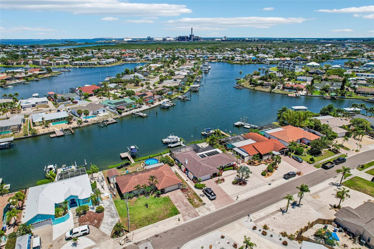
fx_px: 228
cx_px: 187
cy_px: 124
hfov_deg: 78.6
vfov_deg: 57.2
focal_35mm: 22
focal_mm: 8.4
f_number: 2.8
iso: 140
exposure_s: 1/4000
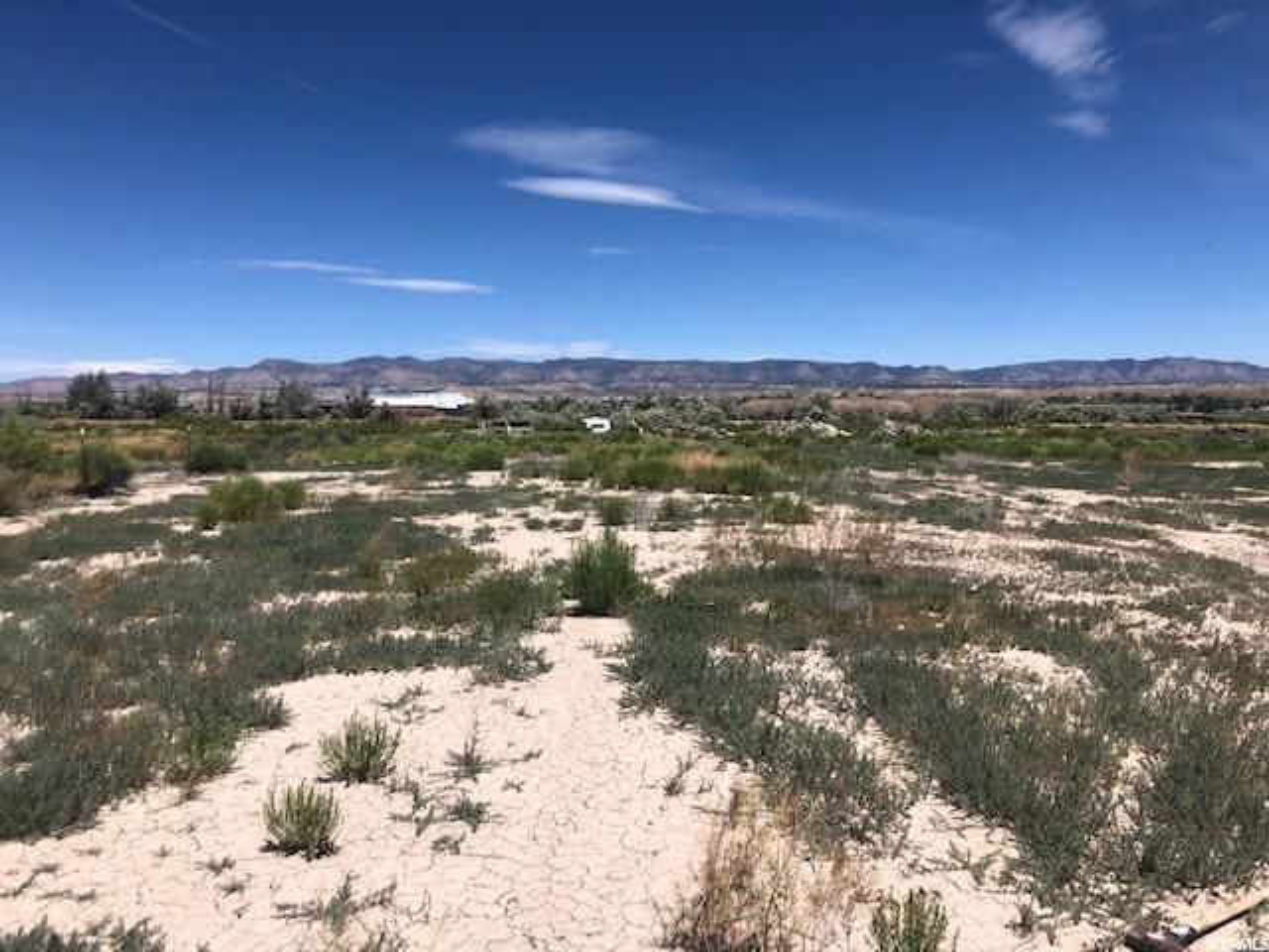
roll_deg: +0.6
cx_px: 634
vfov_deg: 49.7
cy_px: 476
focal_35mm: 28
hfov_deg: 63.4
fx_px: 1026
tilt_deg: -2.9
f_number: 1.8
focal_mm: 3.99
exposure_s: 1/3205
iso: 25
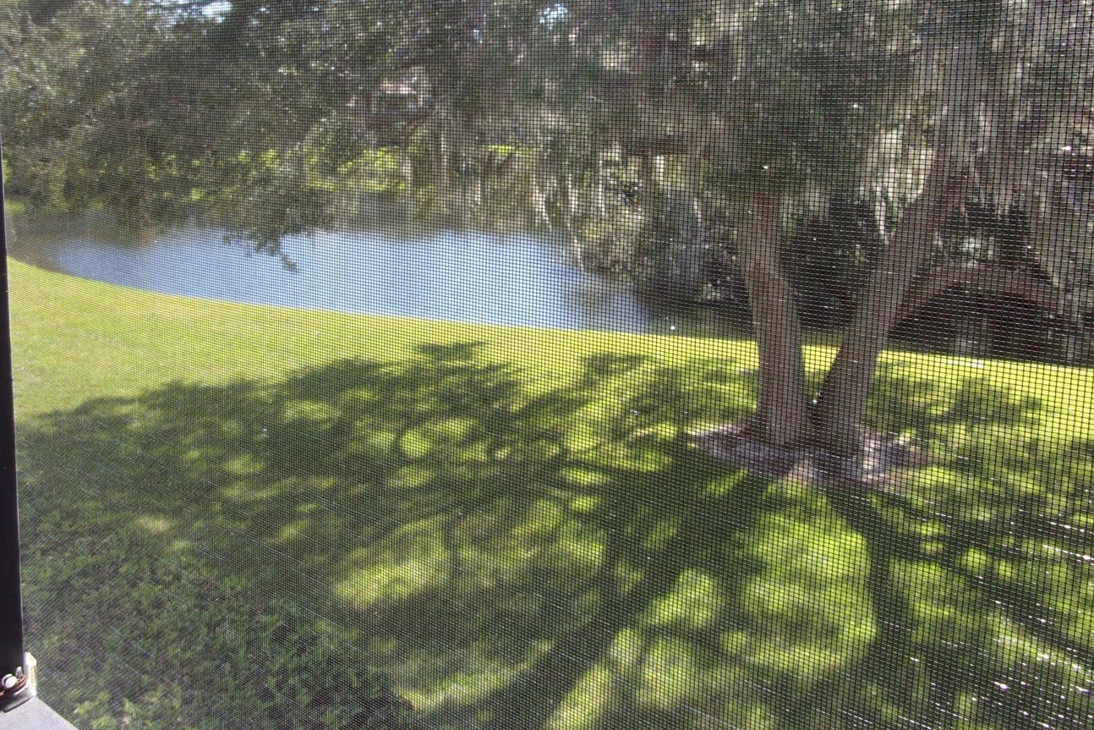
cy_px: 307
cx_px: 602
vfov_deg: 36.8
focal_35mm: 36
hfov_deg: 53.0
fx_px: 1094
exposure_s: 1/160
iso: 80
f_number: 3.9
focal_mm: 5.1
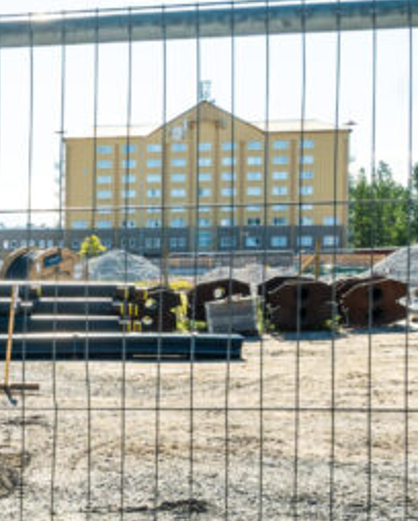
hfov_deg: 16.8
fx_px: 1311
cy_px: 373
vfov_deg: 22.3
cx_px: -162
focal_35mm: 85
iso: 100
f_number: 8
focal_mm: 16
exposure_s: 1/250
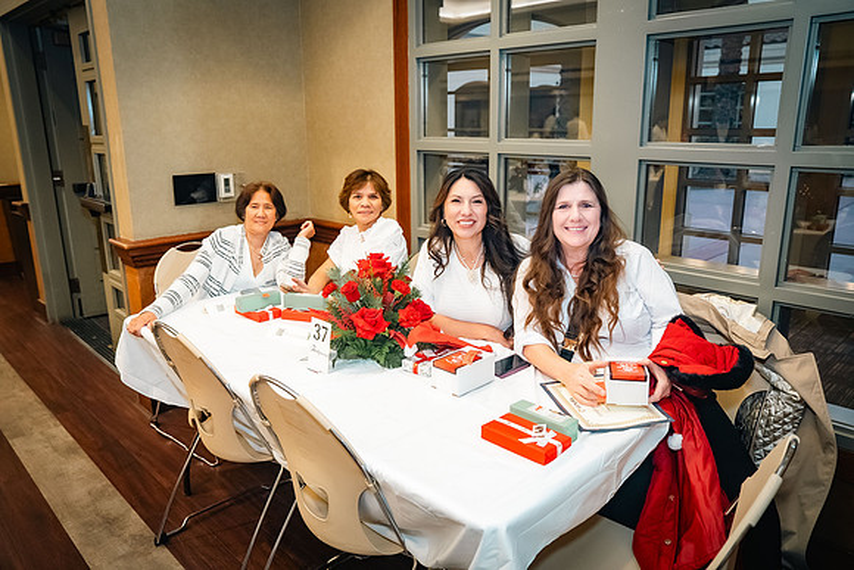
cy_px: 285
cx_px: 427
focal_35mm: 26
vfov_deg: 49.6
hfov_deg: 69.4
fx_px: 617
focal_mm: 26
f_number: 3.5
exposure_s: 1/100
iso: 1600
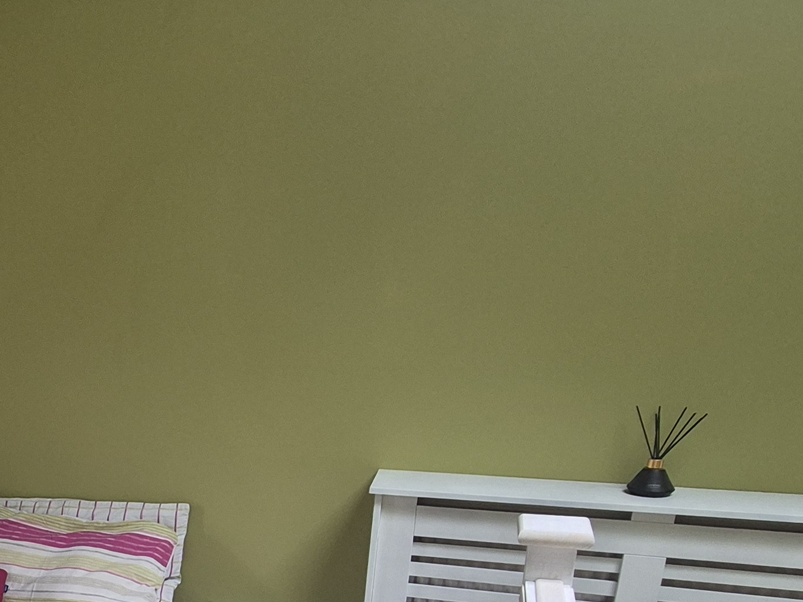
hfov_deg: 40.6
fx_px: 881
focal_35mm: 38
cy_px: 579
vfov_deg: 34.8
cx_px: -56
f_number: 2.2
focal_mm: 2.2
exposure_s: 1/50
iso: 80
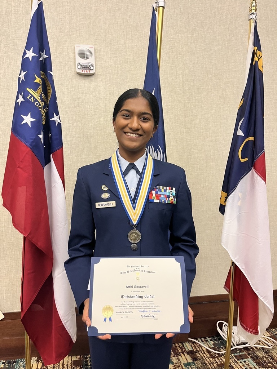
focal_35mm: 26
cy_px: 184
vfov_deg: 67.3
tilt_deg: -5.0
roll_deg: -1.0
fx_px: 277
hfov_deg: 53.1
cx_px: 138
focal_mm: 5.1
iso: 200
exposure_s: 1/60
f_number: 1.6
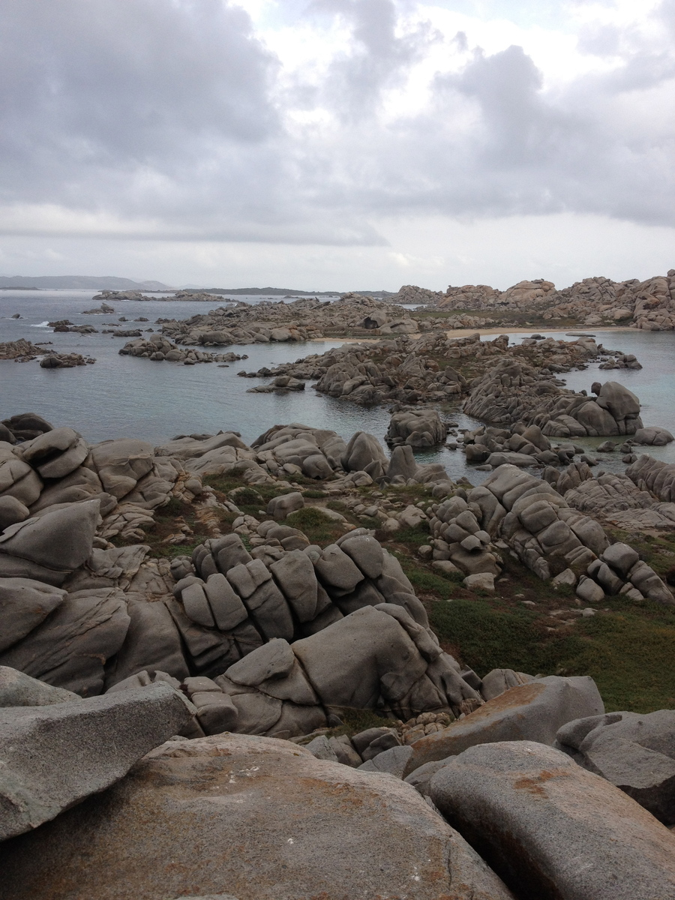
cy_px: 450
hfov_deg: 40.7
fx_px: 910
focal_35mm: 35
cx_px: 338
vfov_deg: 52.6
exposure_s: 1/627
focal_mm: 4.28
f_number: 2.4
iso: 64
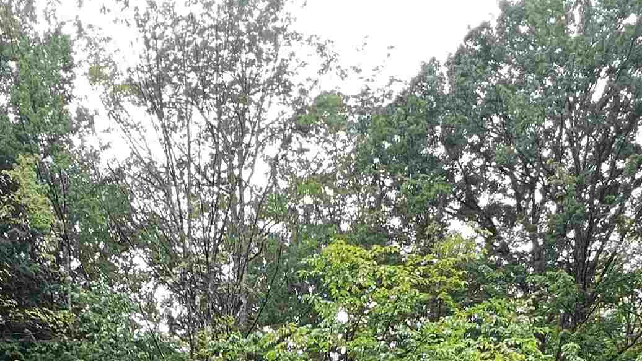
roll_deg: -1.5
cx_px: 288
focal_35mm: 42
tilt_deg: +8.2
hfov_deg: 48.3
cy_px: 640
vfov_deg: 20.5
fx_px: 715
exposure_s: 1/99
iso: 64
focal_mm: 1.57
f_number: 1.8
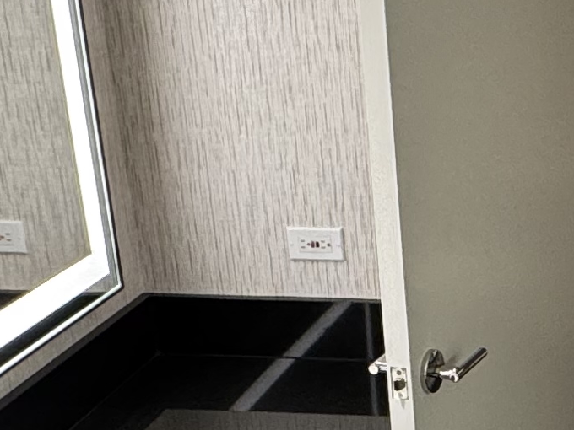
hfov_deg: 22.0
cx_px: 672
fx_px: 1376
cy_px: 417
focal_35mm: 83
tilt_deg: -23.2
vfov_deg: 17.4
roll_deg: -0.6
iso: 250
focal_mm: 2.22
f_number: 2.2
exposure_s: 1/120
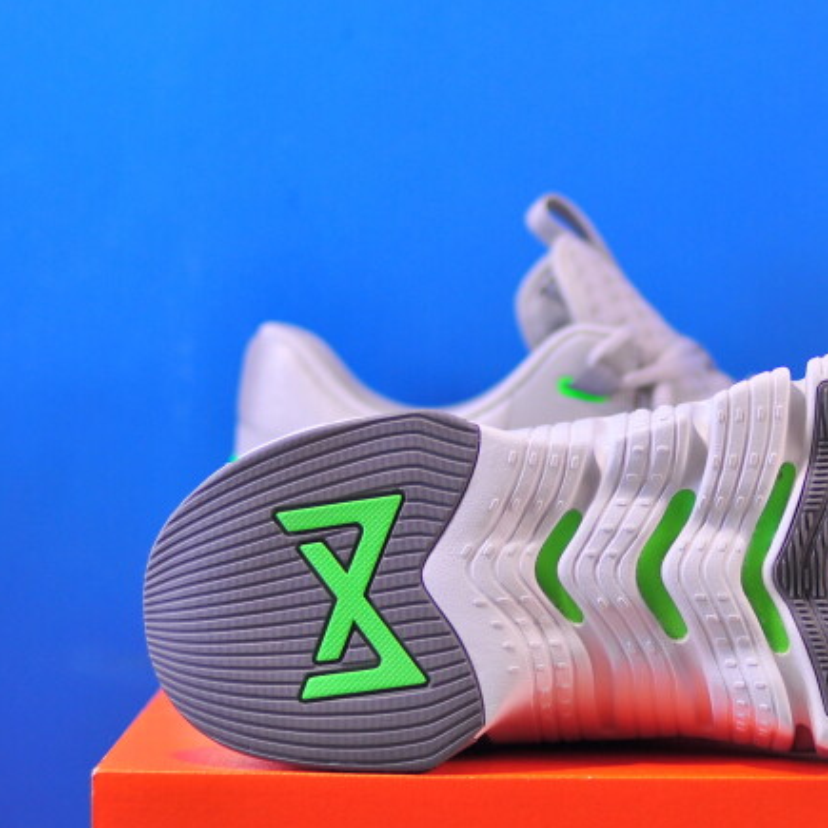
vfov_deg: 14.9
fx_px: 3166
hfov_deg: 14.8
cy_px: 366
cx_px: 695
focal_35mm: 117
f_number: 2
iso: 250
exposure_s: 1/320
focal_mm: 50
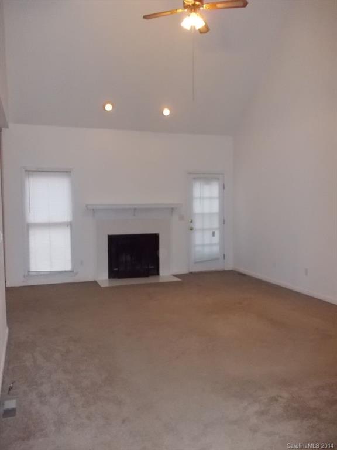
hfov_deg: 49.7
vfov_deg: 63.4
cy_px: 225
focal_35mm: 28
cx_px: 168
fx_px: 363
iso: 400
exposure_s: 1/15
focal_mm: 4
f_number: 2.7
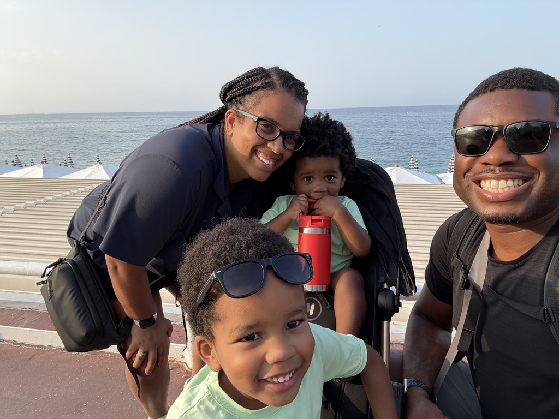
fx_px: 371
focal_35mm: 23
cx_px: 280
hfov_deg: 73.9
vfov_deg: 58.9
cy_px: 210
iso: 40
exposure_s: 1/244
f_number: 1.9
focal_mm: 2.69
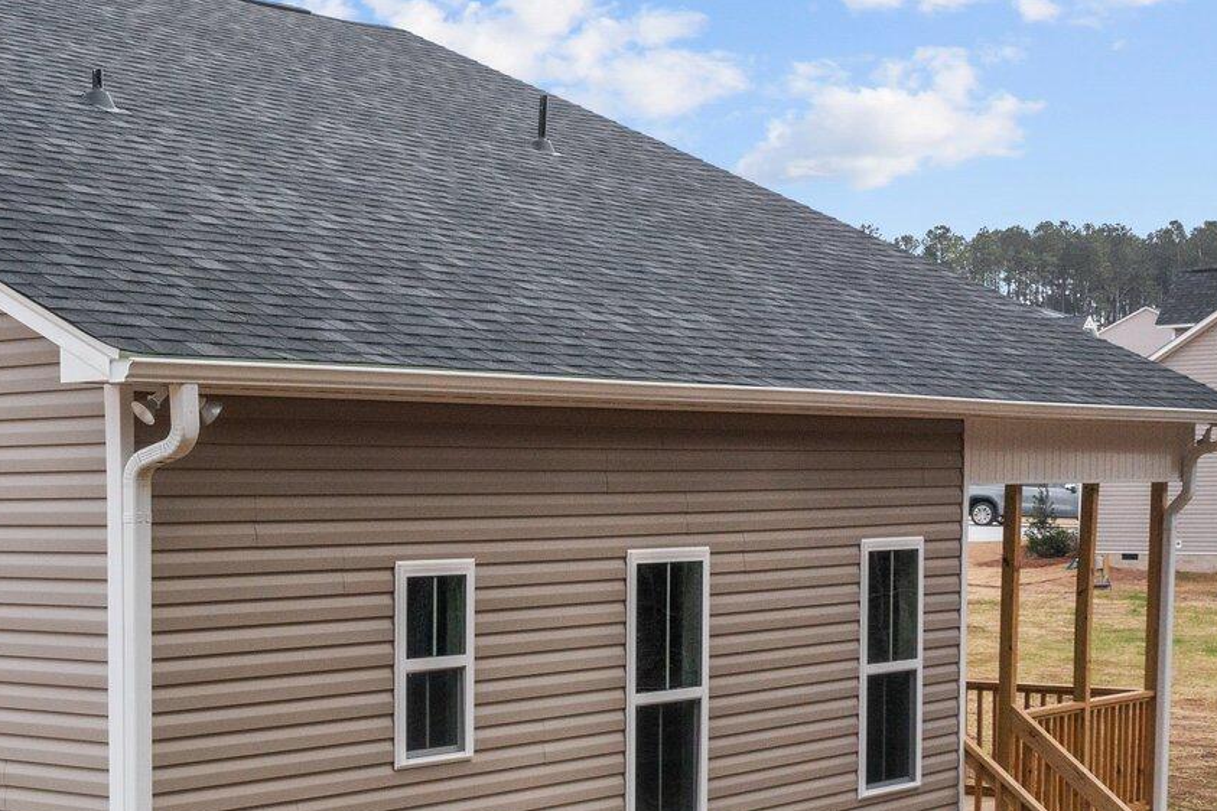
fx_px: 2299
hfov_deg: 27.9
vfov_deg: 19.8
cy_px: 659
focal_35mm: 68
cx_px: 9
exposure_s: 1/500
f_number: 5.6
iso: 100
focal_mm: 10.26
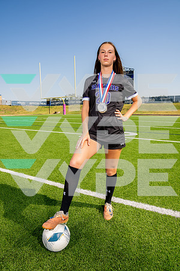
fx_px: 180
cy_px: 136
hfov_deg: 53.1
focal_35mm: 24
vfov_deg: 73.7
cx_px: 90
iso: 50
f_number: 7.1
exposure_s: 1/125
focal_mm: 24
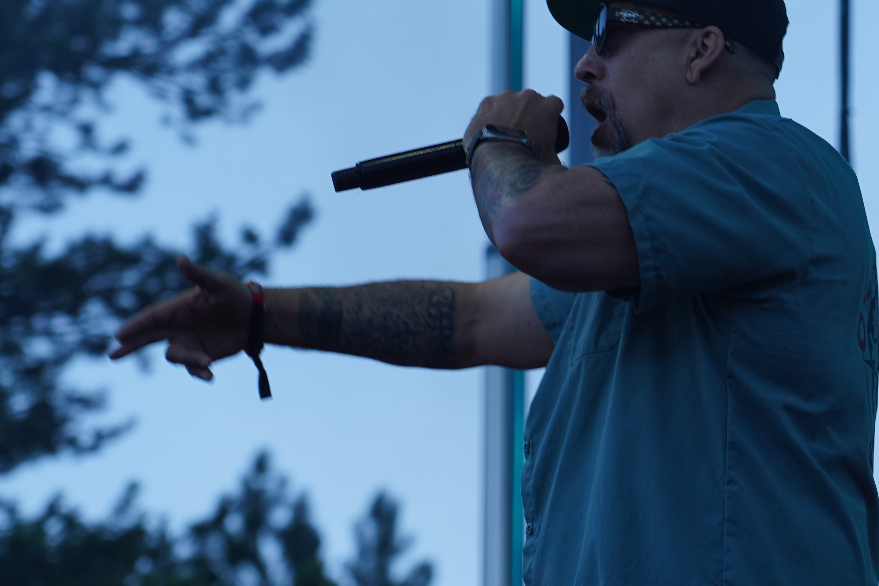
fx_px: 4566
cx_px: 545
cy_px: 128
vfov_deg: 7.3
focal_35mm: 187
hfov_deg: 11.0
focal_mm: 105
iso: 100
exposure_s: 1/200
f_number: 5
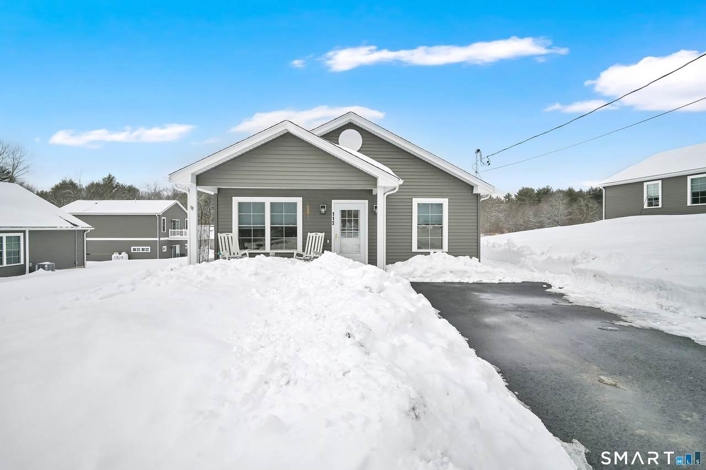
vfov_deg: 73.7
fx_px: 314
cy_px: 235
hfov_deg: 96.8
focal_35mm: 16
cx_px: 353
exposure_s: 1/2000
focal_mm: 16
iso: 400
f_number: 8
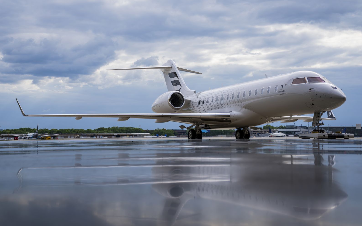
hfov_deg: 29.8
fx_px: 681
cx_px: 182
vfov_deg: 18.9
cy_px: 106
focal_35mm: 69
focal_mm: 67
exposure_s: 1/800
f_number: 10
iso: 500
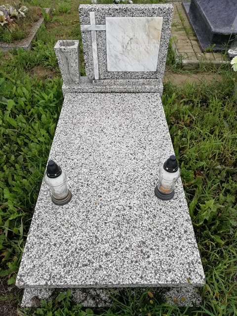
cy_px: 158
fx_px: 237
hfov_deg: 53.1
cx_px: 118
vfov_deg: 67.3
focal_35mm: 26
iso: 50
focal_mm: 3.21
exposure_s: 1/819
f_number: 2.2
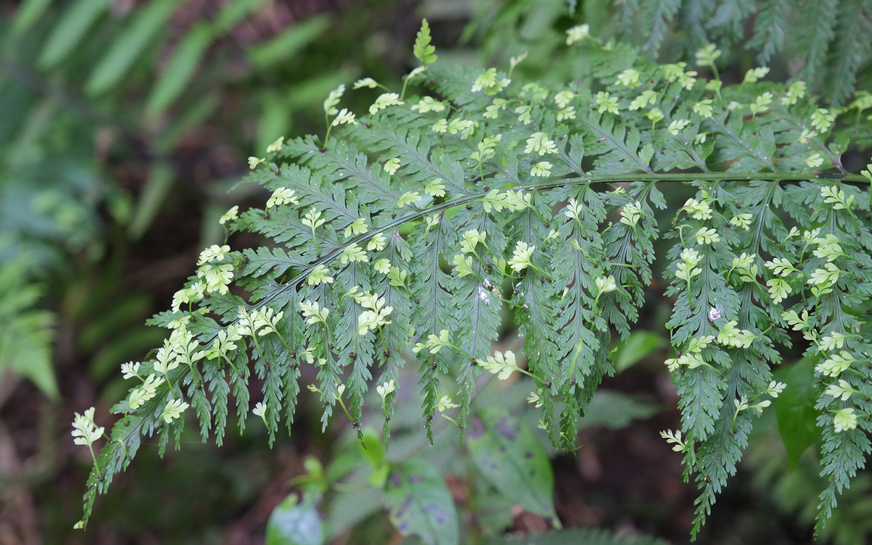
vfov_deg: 21.0
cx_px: 438
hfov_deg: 33.0
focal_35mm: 62
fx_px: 1473
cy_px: 272
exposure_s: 1/60
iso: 640
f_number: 2.8
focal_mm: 40.1
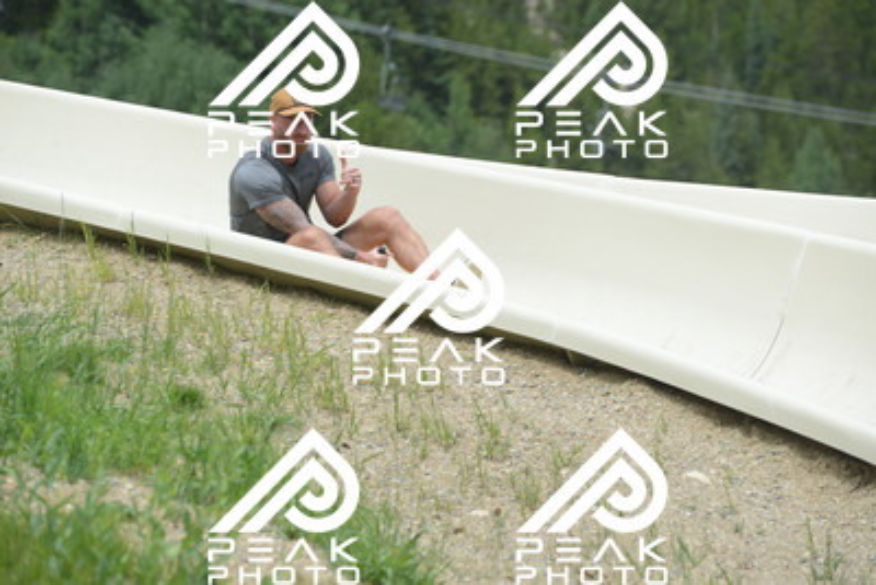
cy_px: 292
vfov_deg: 7.0
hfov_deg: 10.5
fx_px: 4746
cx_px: 438
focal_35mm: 195
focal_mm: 195
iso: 220
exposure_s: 1/640
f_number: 6.3
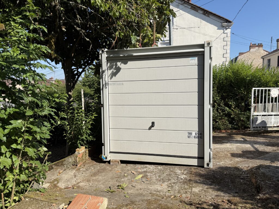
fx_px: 193
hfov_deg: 71.6
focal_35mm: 24
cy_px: 104
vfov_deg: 56.8
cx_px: 140
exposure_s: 1/3953
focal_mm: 6.76
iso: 80
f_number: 1.78
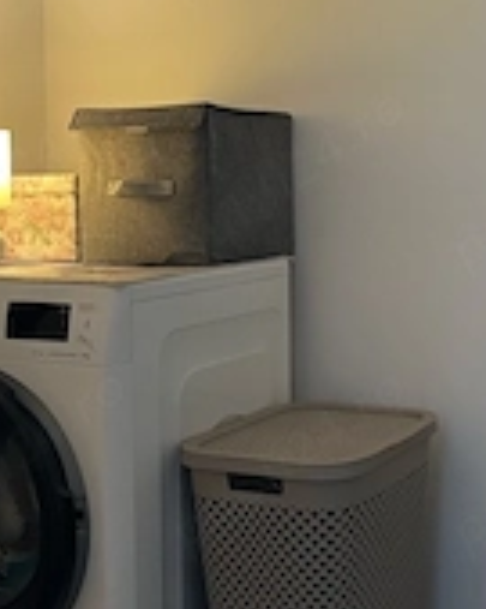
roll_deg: +1.2
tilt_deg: -0.6
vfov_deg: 31.3
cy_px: 223
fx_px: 1080
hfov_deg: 25.1
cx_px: 360
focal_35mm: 60
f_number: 1.6
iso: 160
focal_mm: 5.1
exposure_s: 1/50
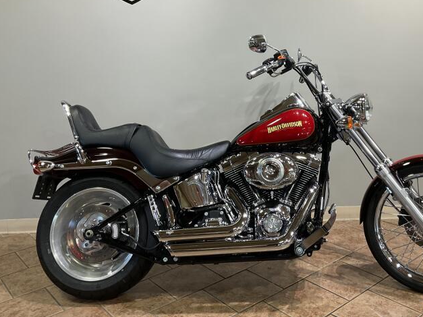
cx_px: 257
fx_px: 452
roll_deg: +1.4
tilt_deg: -9.5
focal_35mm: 37
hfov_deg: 49.8
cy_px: 118
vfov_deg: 38.4
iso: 64
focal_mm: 3
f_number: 1.8
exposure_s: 1/60
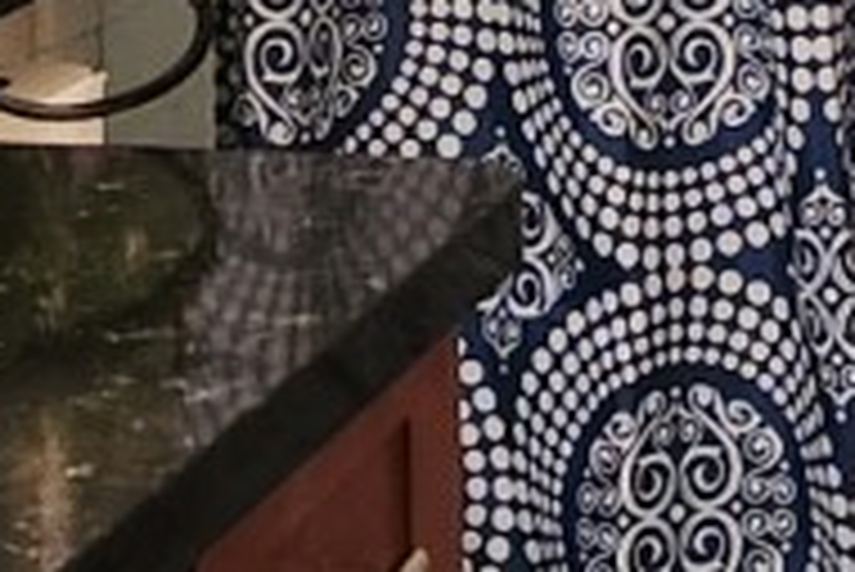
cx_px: 1012
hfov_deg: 11.1
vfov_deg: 7.4
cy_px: -450
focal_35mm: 181
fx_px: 4302
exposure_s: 1/120
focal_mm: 5.4
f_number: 1.8
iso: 640
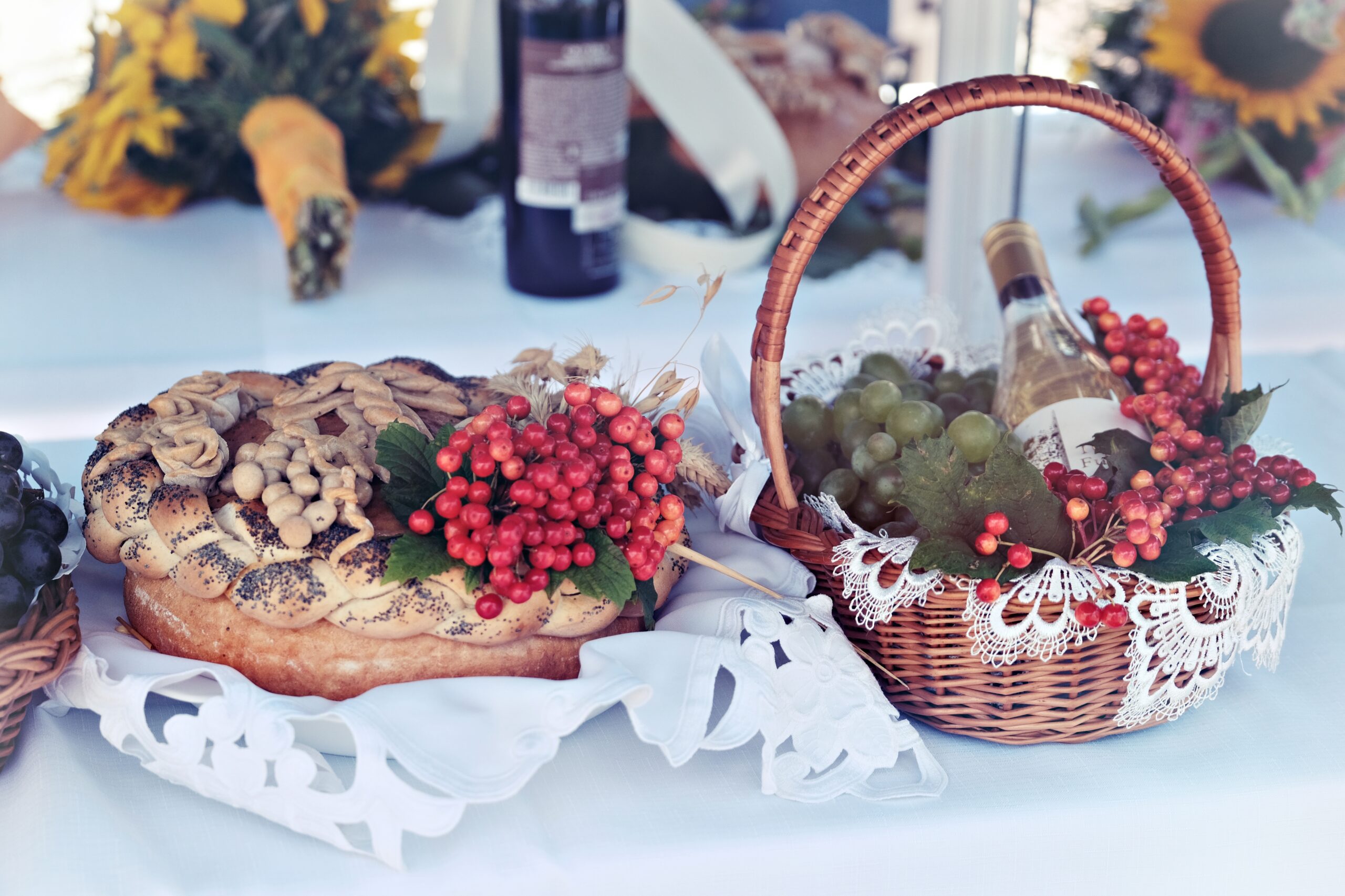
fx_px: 3026
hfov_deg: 25.1
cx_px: 672
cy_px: 448
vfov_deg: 16.9
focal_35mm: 81
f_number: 2.8
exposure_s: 1/1000
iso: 400
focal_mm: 54.1
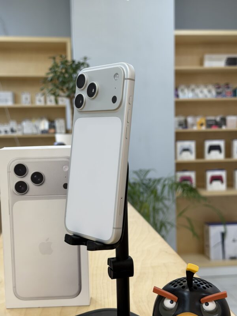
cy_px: 158
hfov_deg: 30.3
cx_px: 118
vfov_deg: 39.7
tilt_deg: -3.3
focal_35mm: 48
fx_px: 438
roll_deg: +0.6
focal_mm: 6.76
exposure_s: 1/100
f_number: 1.78
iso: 100
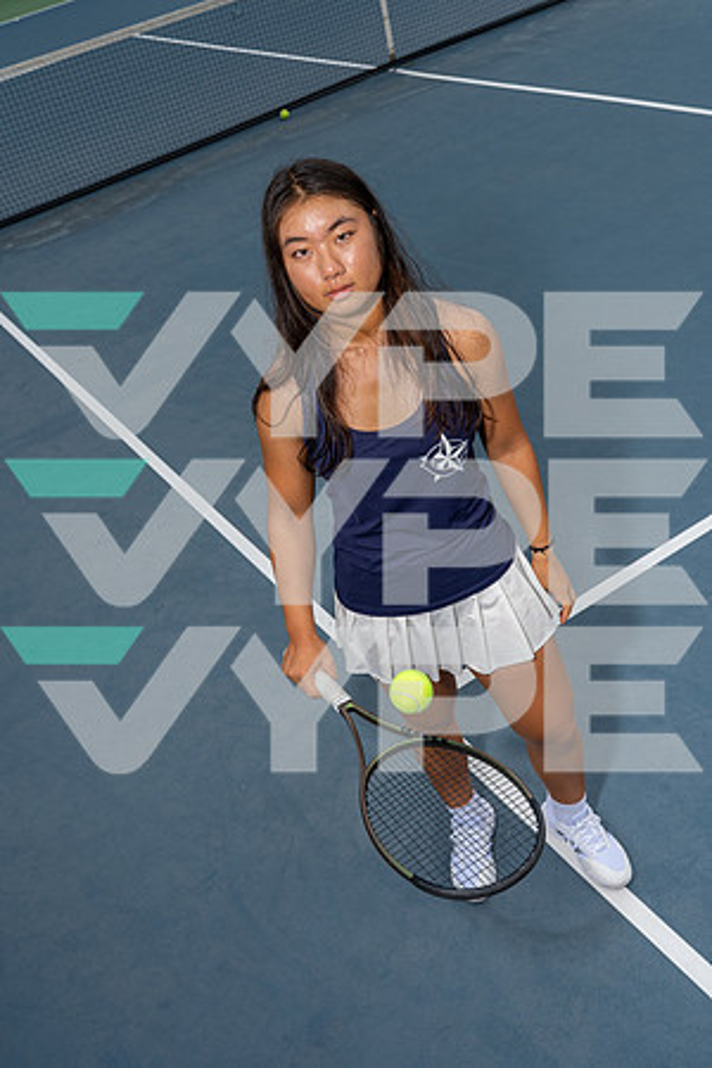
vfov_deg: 53.1
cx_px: 356
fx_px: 1068
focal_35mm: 36
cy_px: 534
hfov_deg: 36.9
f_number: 8
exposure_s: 1/250
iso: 100
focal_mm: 36
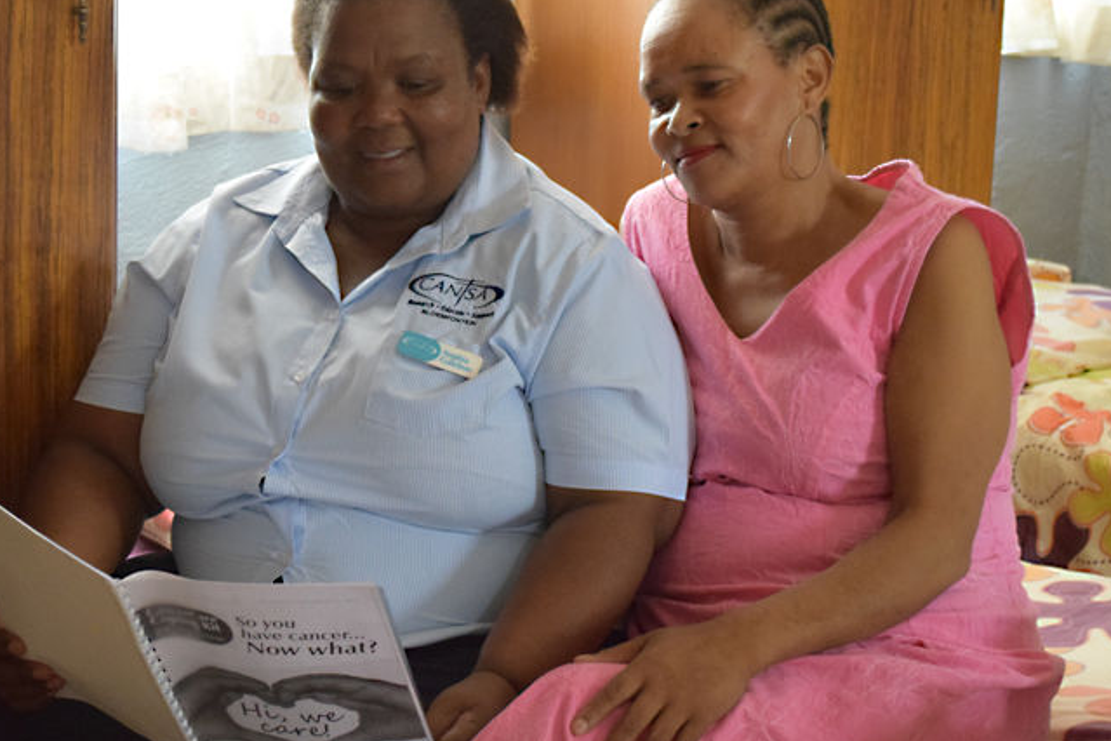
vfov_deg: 17.9
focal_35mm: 76
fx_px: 2345
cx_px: 384
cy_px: 365
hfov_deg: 26.5
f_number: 5
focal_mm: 36
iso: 4000
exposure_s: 1/60
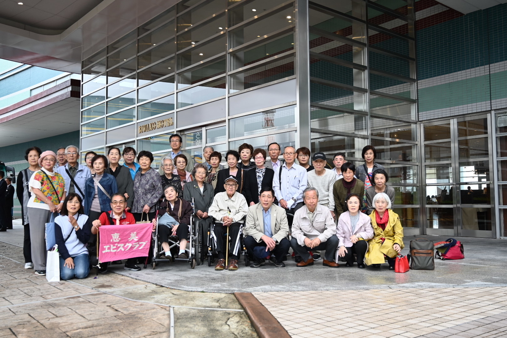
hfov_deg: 55.1
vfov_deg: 38.4
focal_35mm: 34
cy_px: 169
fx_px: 486
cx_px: 254
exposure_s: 1/200
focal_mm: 34.5
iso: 400
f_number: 4
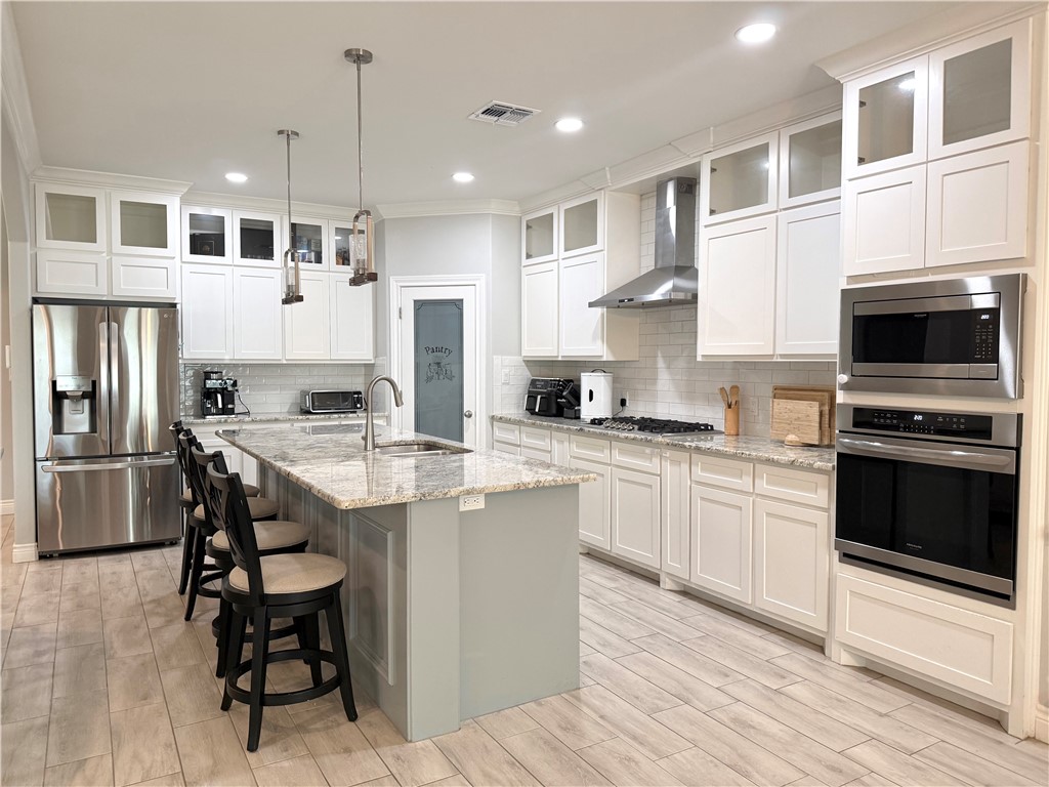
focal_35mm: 24
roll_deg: -1.0
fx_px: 727
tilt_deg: +0.3
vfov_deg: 56.8
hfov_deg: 71.6
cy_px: 394
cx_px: 524
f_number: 1.78
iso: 200
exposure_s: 1/120
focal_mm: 6.76
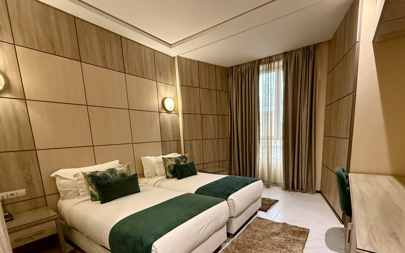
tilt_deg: -9.3
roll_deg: +2.2
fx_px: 188
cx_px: 223
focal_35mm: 17
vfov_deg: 66.5
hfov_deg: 94.1
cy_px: 165
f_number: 2.2
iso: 800
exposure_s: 1/54
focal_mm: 2.22
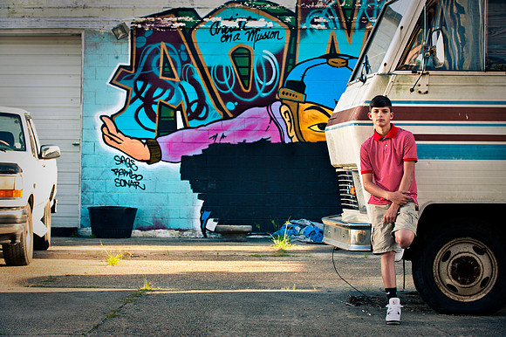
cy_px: 168
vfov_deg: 14.4
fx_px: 1334
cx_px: 253
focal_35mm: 95
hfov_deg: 21.5
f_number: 8
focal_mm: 95
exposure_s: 1/200
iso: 320
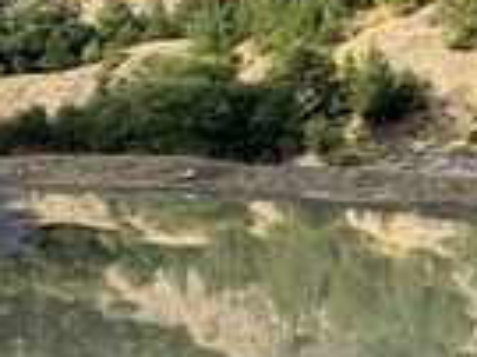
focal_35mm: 59
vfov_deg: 24.8
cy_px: 164
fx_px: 812
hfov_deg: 25.1
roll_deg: +2.8
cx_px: 714
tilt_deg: -3.6
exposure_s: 1/578
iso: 40
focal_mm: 2.22
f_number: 2.2
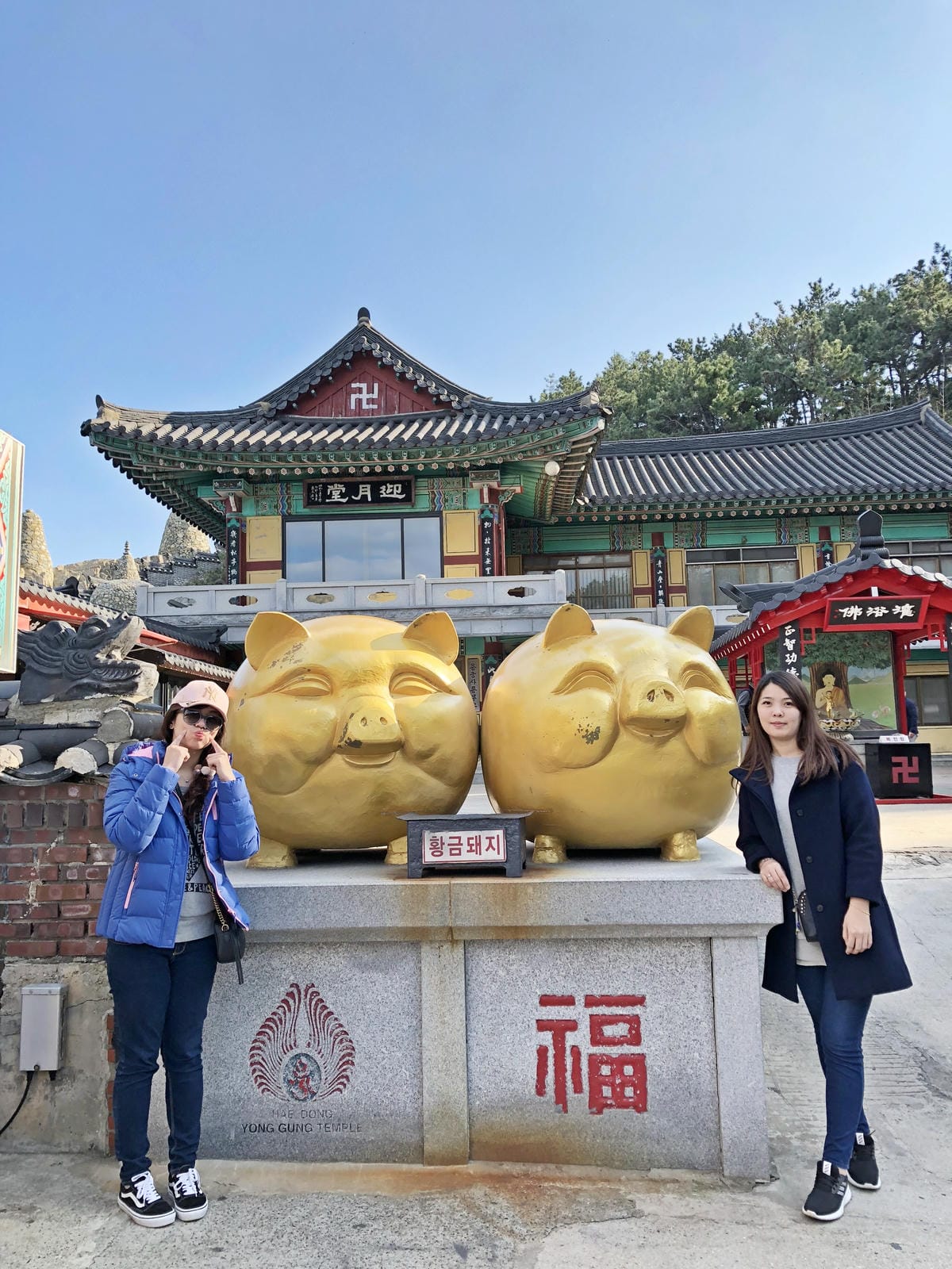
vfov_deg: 63.4
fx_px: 1027
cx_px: 476
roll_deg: +1.8
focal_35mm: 28
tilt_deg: +6.1
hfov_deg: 49.7
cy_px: 634
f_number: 1.8
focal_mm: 3.99
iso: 20
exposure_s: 1/592
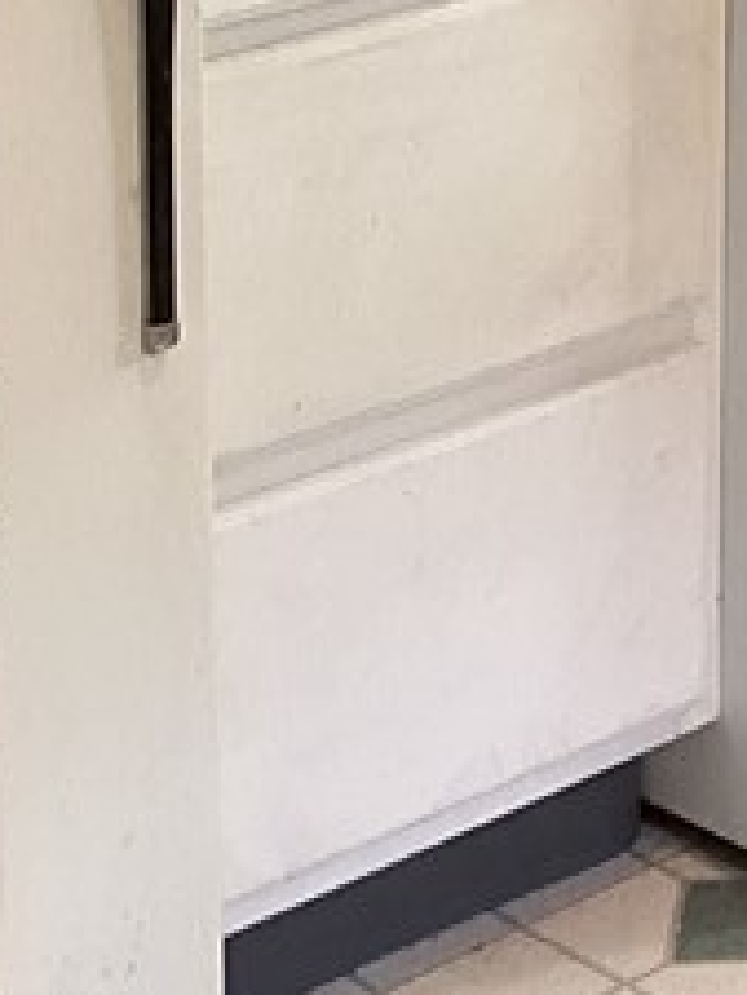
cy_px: -672
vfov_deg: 12.9
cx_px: 1569
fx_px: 4053
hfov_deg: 9.7
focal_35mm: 141
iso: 160
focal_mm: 3.3
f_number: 2.4
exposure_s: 1/60
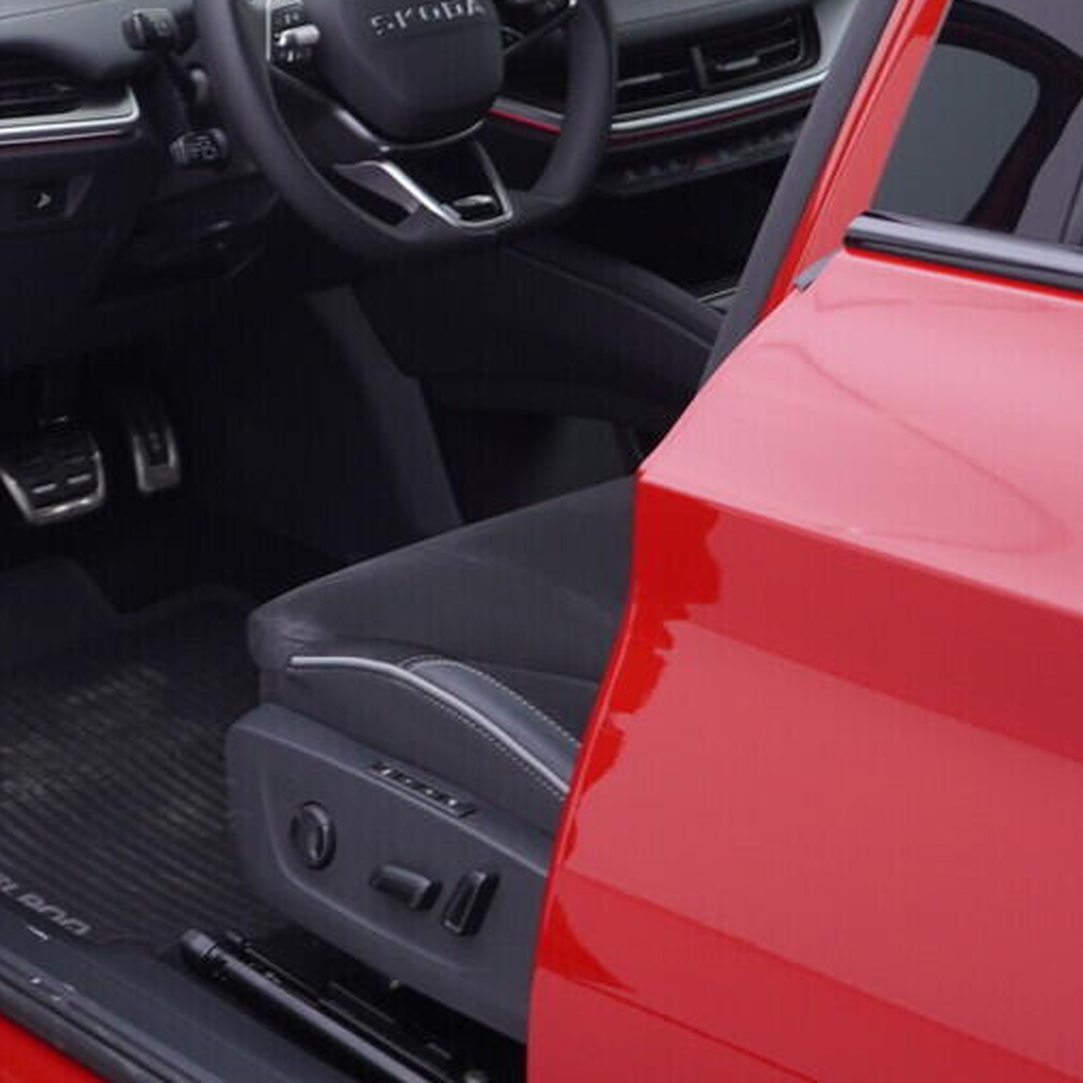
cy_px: 312
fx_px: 3079
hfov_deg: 19.5
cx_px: 47
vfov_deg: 19.8
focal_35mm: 87
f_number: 3.2
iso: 125
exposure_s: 1/50
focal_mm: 24
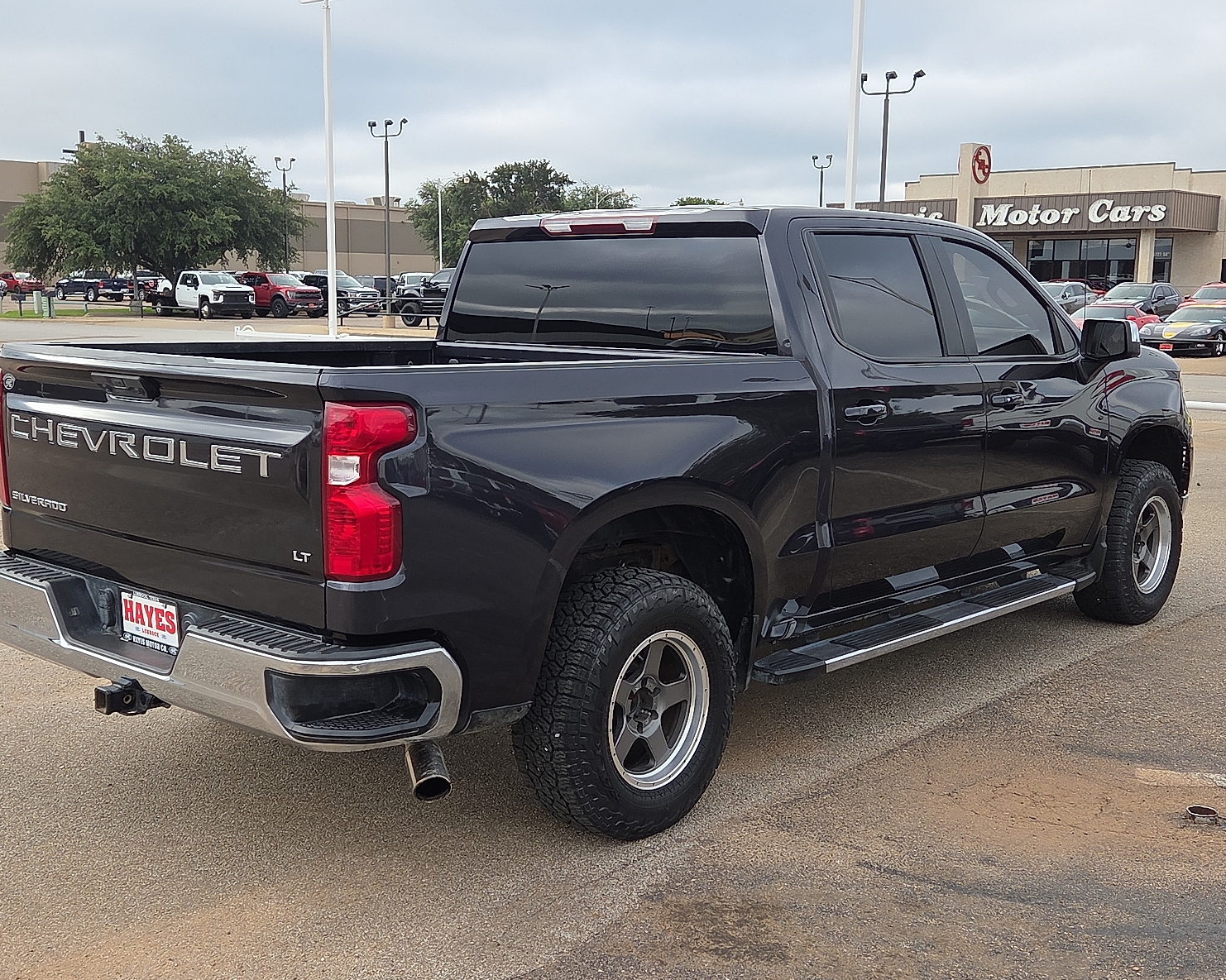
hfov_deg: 46.8
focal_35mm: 39
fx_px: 1415
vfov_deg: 38.2
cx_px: 571
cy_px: 490
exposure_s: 1/1667
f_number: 1.8
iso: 76
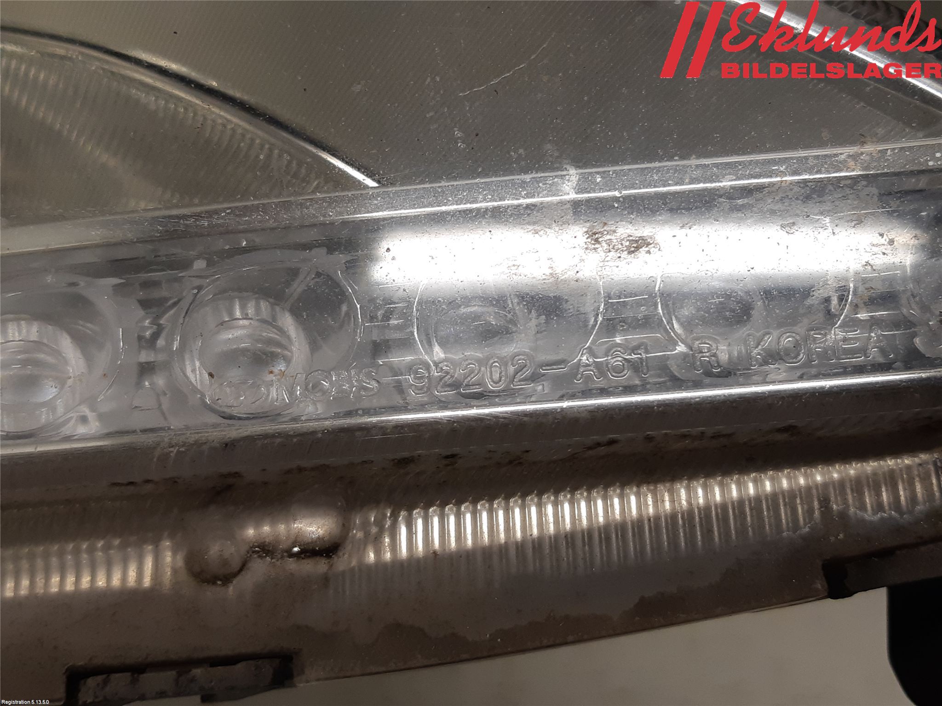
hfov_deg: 67.3
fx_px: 708
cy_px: 353
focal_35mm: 26
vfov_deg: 53.1
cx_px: 471
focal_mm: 3.93
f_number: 1.7
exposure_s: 1/100
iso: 64
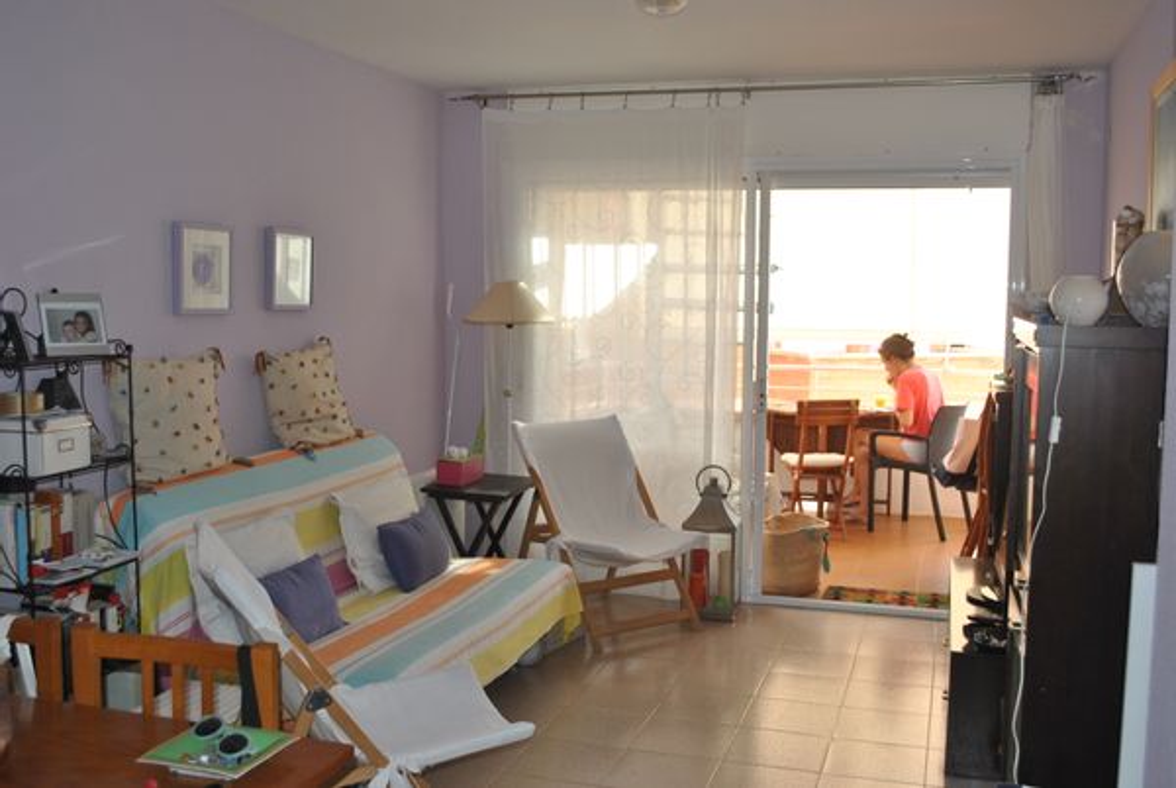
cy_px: 394
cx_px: 588
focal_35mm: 36
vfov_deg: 37.0
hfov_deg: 53.1
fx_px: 1178
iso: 180
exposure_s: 1/125
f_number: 4
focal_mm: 24
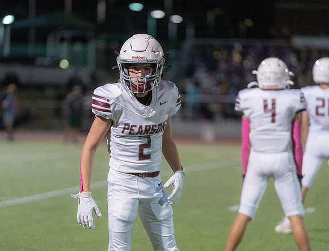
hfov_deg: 11.5
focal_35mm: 172
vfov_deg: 8.7
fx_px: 1639
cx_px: 139
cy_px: 124
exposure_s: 1/1250
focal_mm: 155
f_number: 2.8
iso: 5000
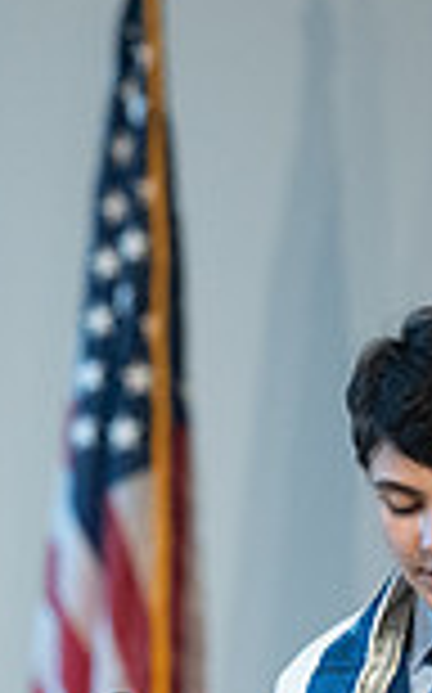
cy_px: 803
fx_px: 9814
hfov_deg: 2.5
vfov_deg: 4.0
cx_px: 50
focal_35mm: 520
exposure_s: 1/400
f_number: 1.8
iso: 2500
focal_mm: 135
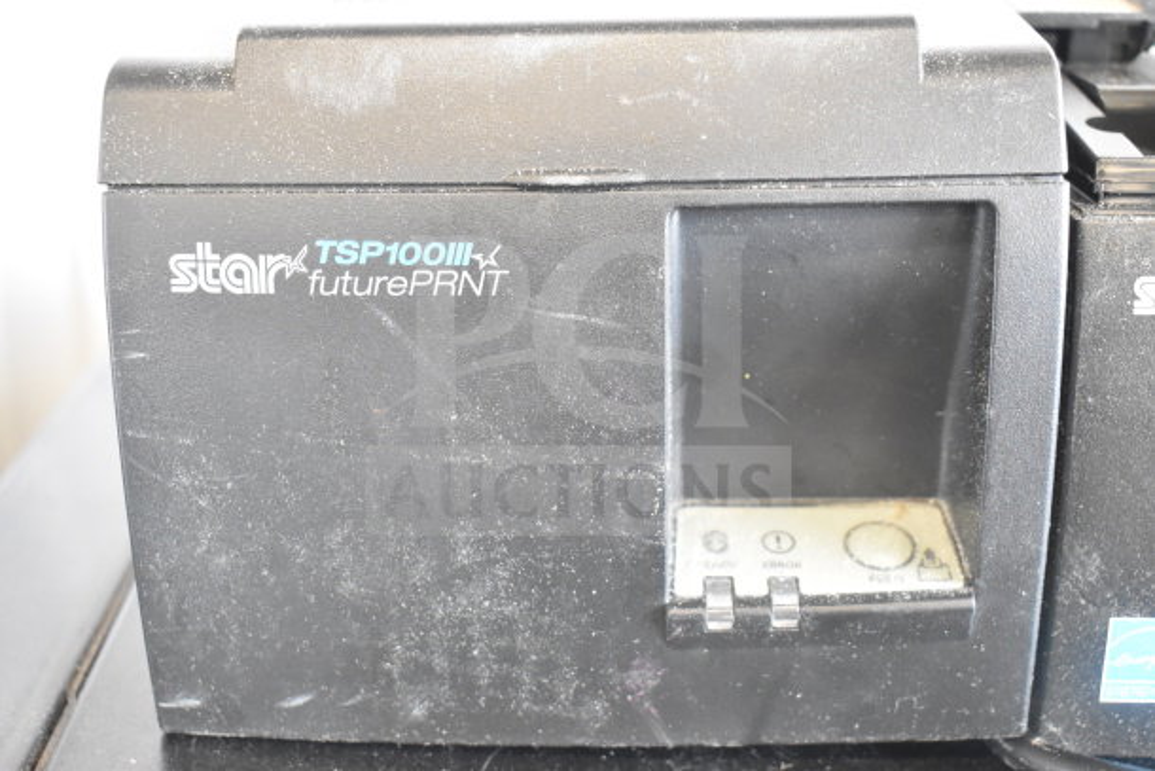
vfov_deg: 30.9
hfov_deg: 45.0
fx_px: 1396
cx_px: 578
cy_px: 386
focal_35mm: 44
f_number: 4.2
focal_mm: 29
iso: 3600
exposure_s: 1/50
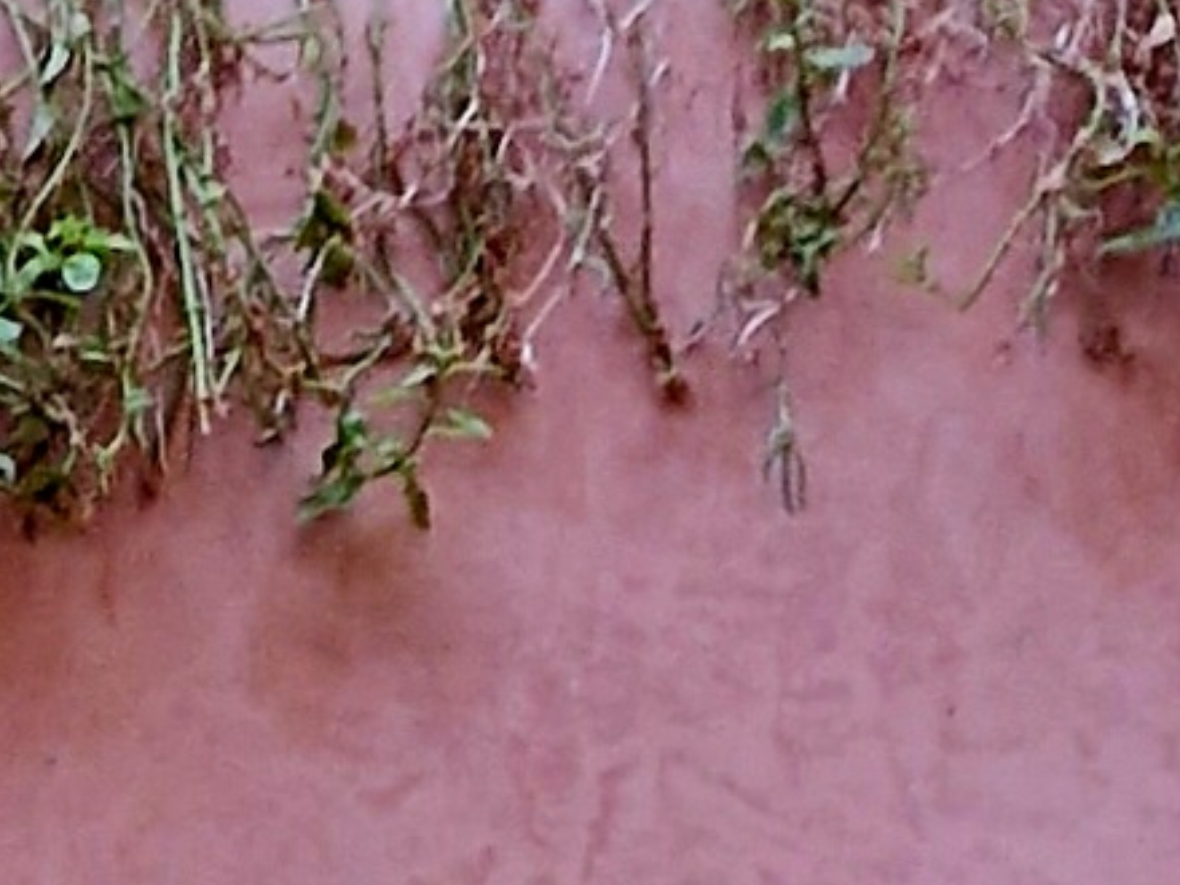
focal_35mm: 202
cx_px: -932
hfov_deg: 9.3
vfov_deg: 6.7
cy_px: 2654
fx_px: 6886
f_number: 1.8
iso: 640
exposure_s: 1/33
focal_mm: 5.4
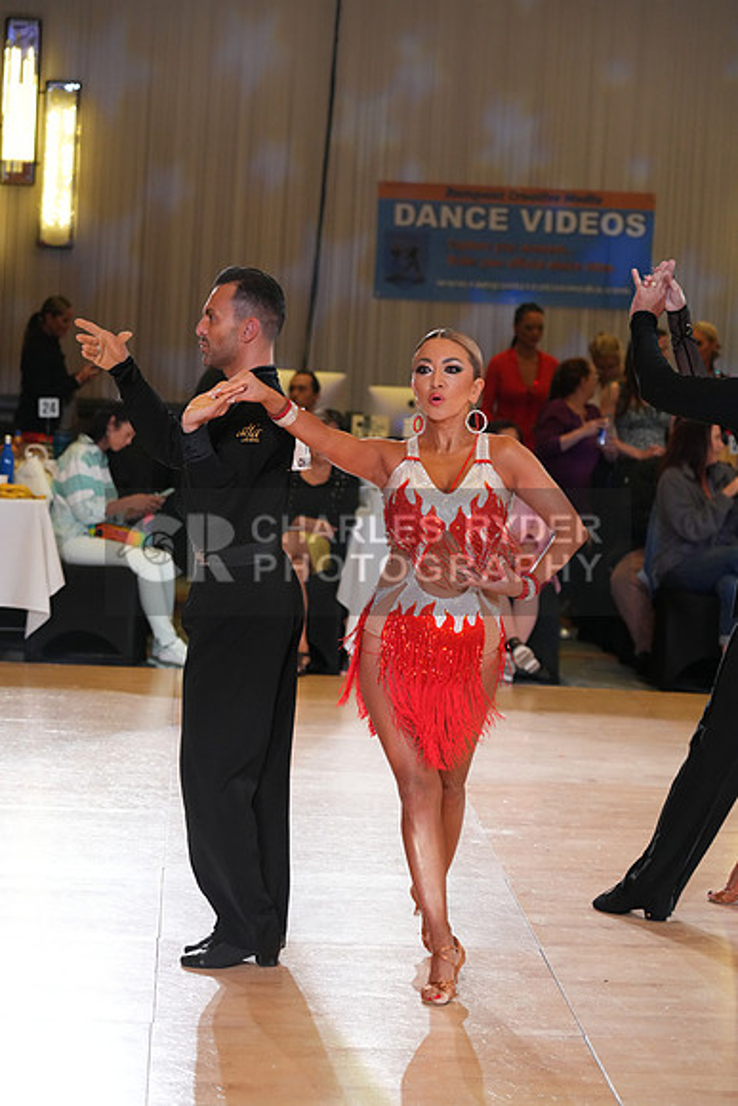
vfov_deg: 19.5
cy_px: 553
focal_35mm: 105
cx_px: 369
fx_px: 3227
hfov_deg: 13.0
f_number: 4
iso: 4000
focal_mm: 105
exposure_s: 1/500
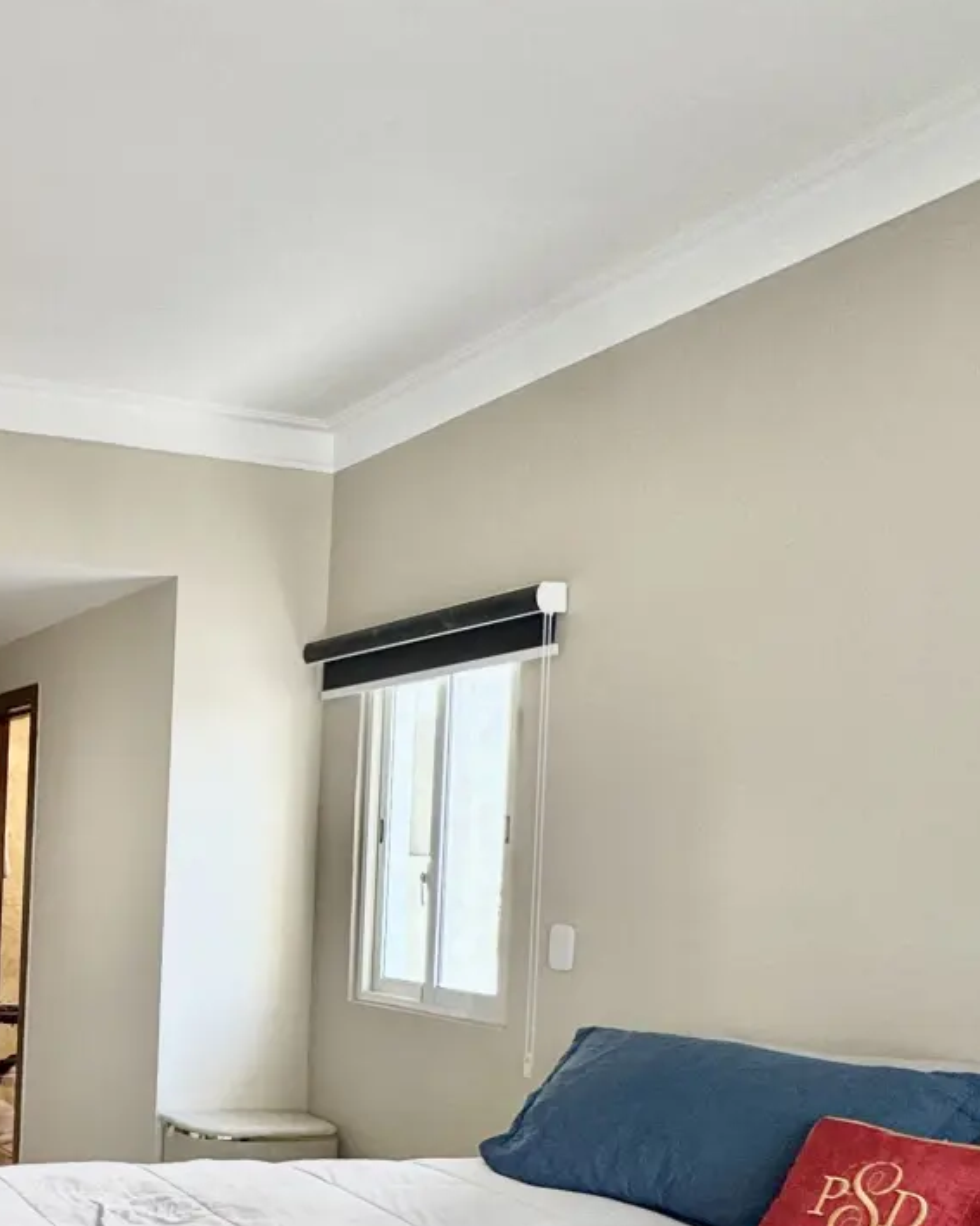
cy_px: 865
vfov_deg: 47.9
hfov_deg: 33.7
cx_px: -154
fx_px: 1342
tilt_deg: -1.1
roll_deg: -2.5
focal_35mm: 37
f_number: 2.2
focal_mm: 2.22
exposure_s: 1/99
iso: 125
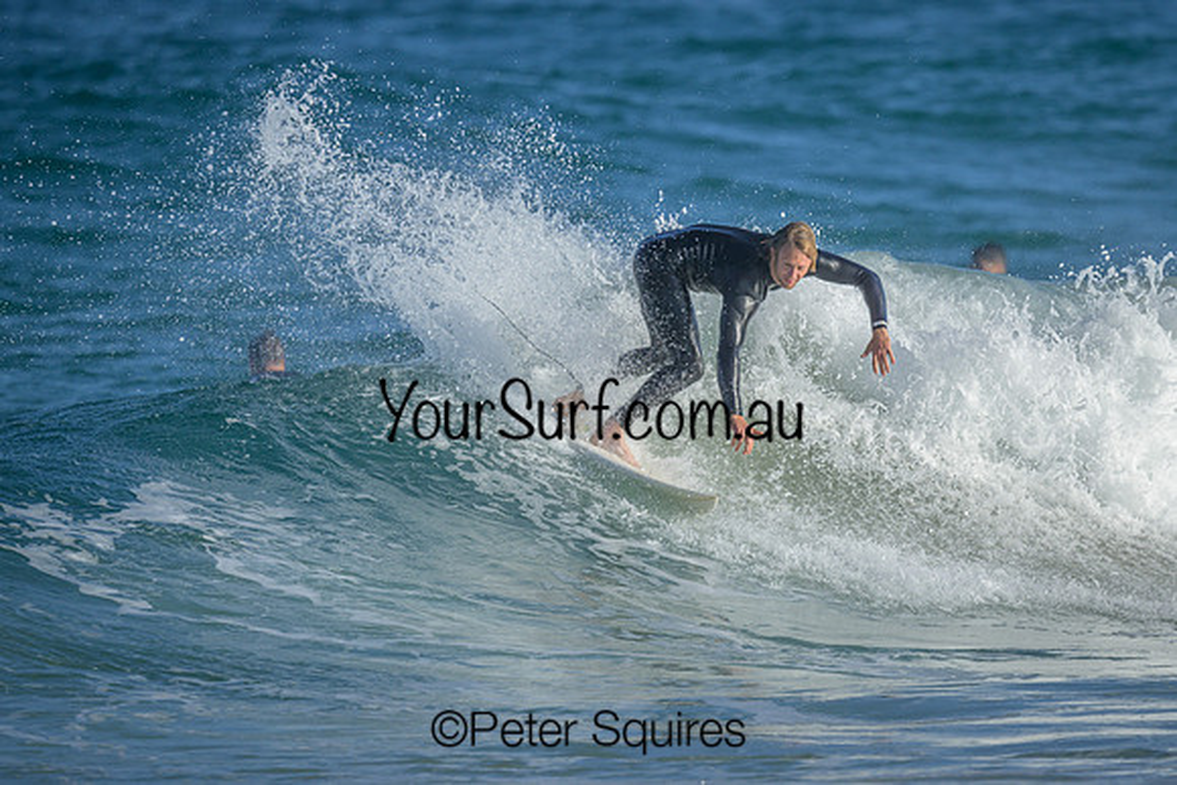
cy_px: 329
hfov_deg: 2.0
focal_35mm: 1012
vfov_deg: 1.4
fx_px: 33097
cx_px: 743
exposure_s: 1/2000
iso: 280
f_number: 6.3
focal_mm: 800
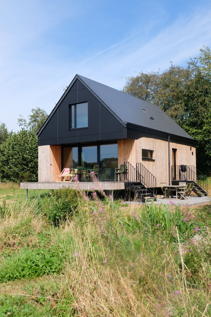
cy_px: 158
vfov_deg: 53.1
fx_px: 316
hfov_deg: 36.9
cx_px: 106
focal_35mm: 36
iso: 400
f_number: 8
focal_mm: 24.3
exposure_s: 1/480
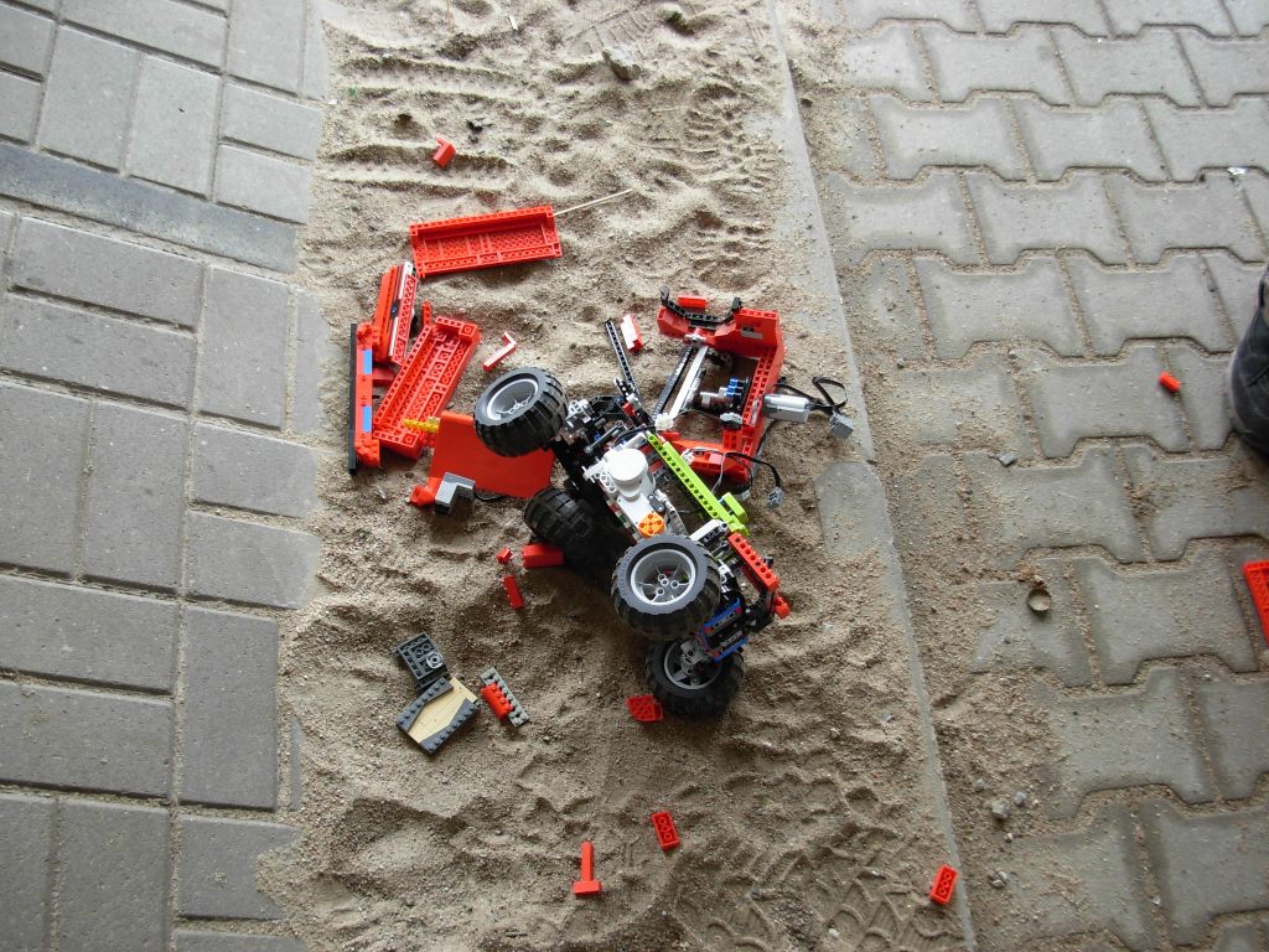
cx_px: 634
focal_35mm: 38
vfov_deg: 37.7
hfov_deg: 49.0
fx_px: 1393
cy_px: 476
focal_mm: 6.3
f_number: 2.9
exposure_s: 1/16
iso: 79
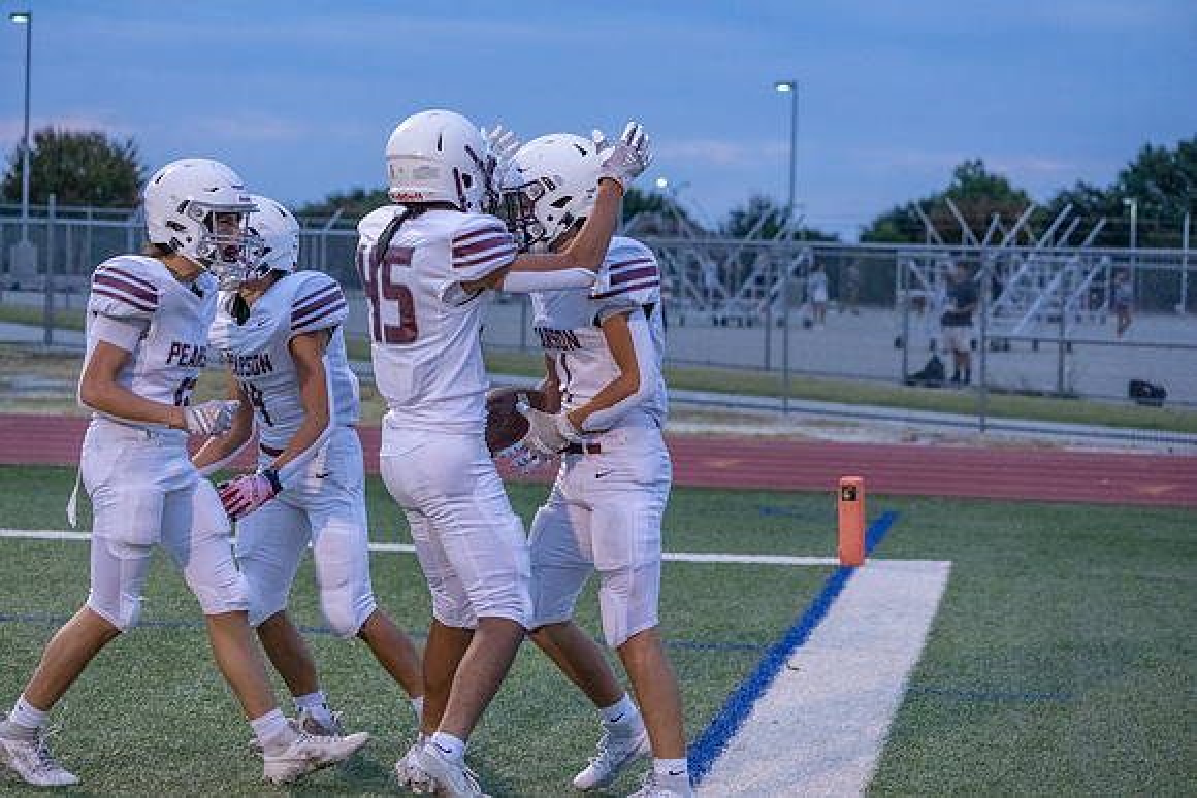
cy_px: 399
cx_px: 598
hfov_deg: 20.4
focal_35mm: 100
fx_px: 3326
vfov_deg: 13.7
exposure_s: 1/1000
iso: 8000
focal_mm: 100
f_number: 5.6
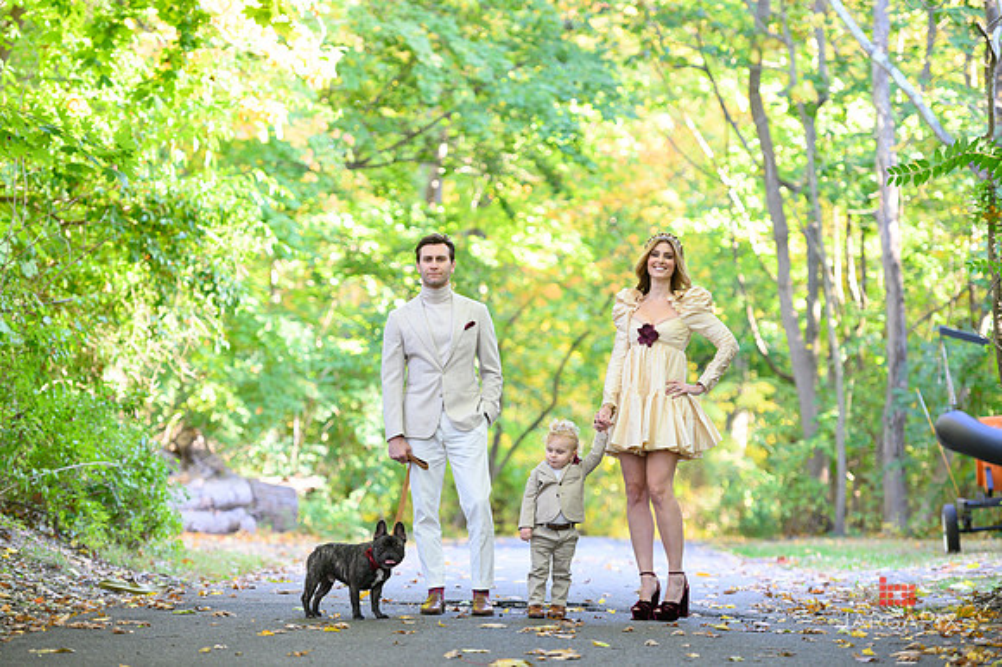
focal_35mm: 122
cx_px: 501
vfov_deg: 11.2
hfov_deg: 16.8
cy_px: 334
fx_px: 3394
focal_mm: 122
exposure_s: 1/200
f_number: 3.2
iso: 1600
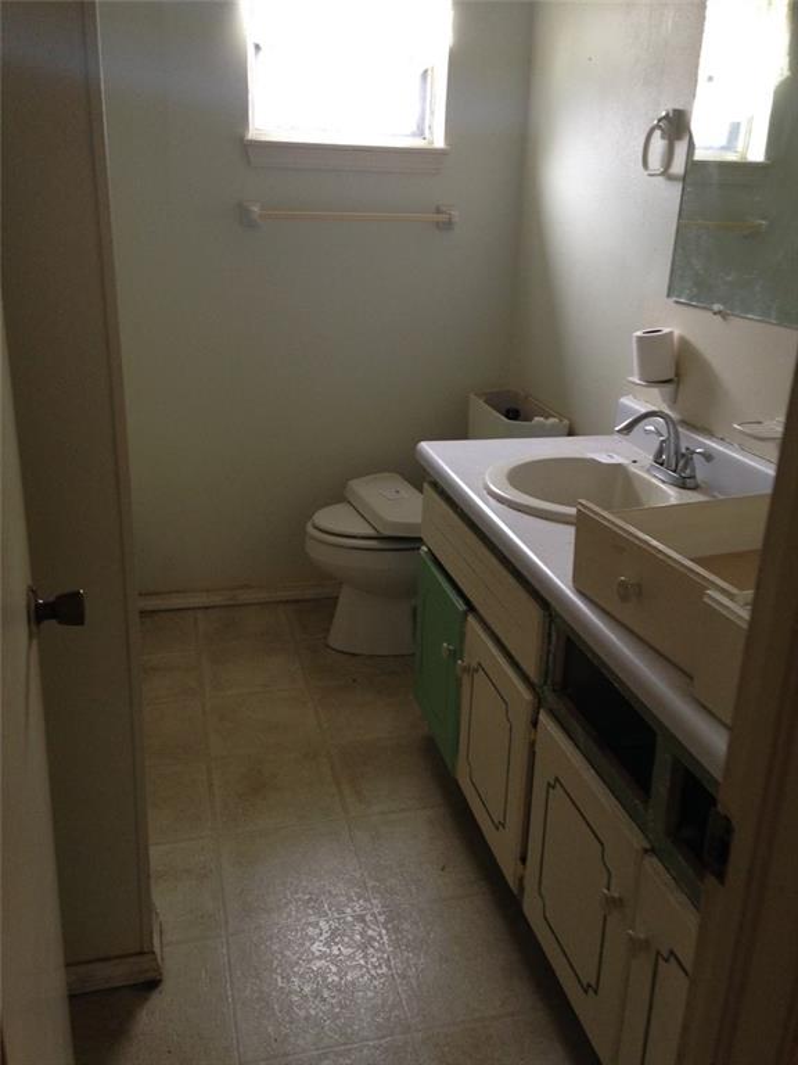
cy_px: 532
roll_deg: -2.0
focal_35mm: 33
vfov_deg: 55.4
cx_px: 399
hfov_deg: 42.9
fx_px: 1014
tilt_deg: -19.8
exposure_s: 1/20
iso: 100
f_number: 2.4
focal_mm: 4.12
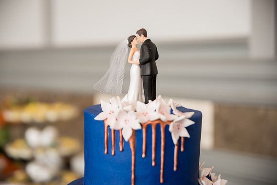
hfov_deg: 28.8
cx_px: 138
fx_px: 539
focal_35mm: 70
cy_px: 92
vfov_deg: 19.5
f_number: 2.8
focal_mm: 70
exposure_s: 1/100
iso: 400
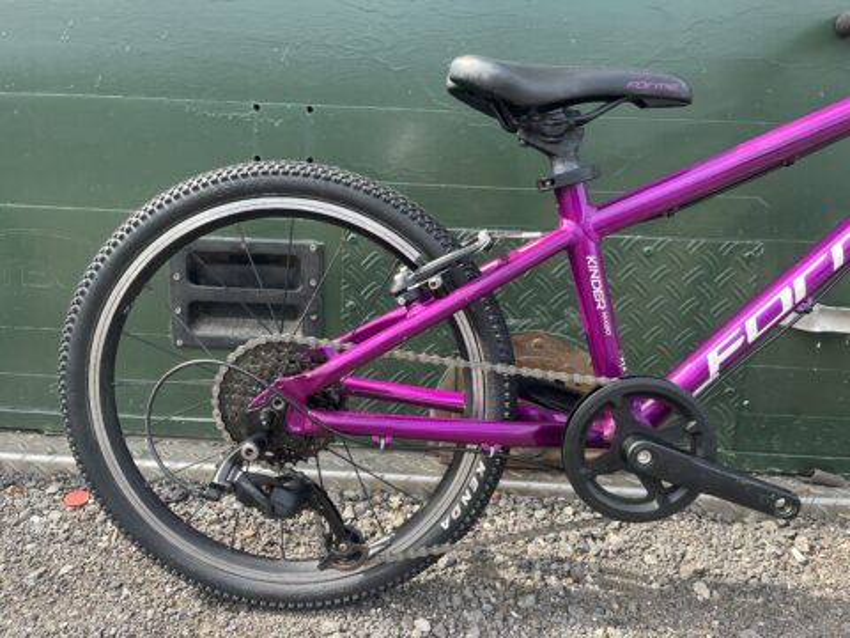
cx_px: 425
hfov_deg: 67.3
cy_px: 319
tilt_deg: -13.1
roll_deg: -0.9
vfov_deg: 53.1
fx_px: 638
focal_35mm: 26
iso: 50
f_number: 1.6
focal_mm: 5.1
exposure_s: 1/412
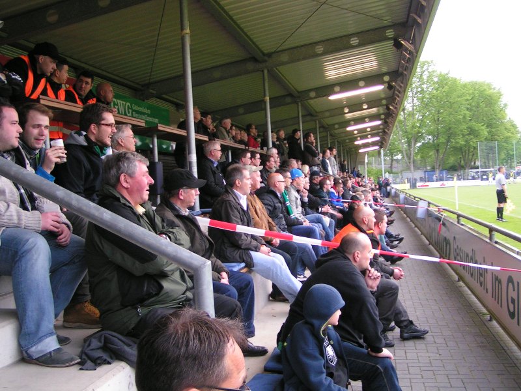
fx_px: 572
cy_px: 196
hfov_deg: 49.0
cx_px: 260
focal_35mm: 38
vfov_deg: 37.7
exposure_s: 1/40
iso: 125
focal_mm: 5.8
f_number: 2.8
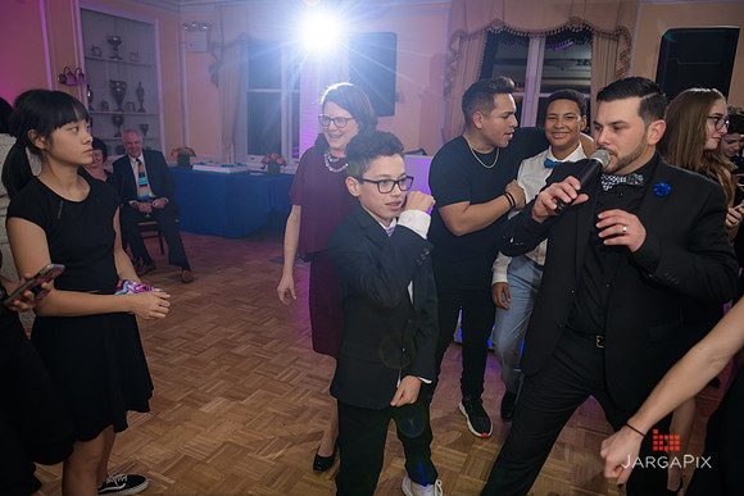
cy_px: 248
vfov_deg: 53.2
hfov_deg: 73.7
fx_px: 496
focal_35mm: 24
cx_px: 372
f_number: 3.2
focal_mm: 24
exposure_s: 1/125
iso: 400
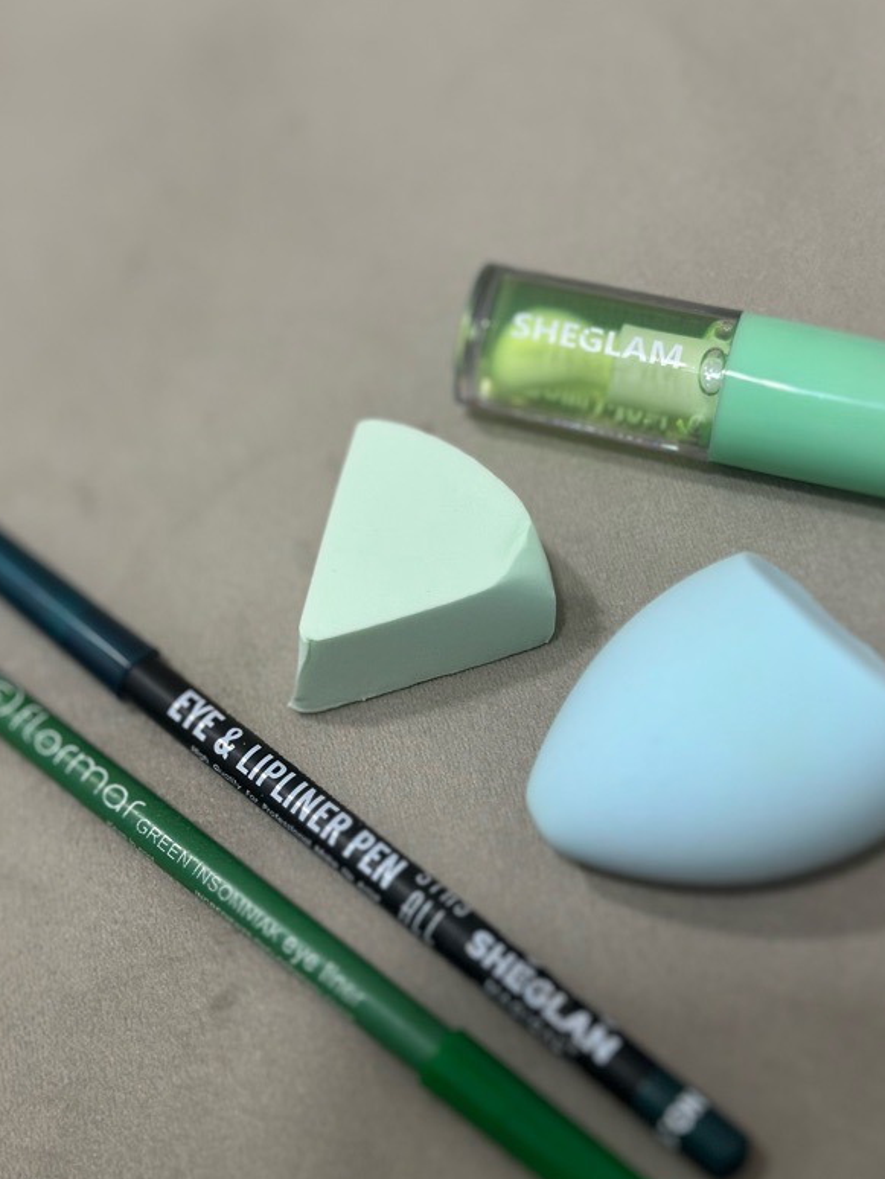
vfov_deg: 31.2
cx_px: 425
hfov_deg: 23.7
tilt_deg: -58.4
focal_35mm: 62
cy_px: 617
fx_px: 2112
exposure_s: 1/50
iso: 125
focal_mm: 6.86
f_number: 1.78
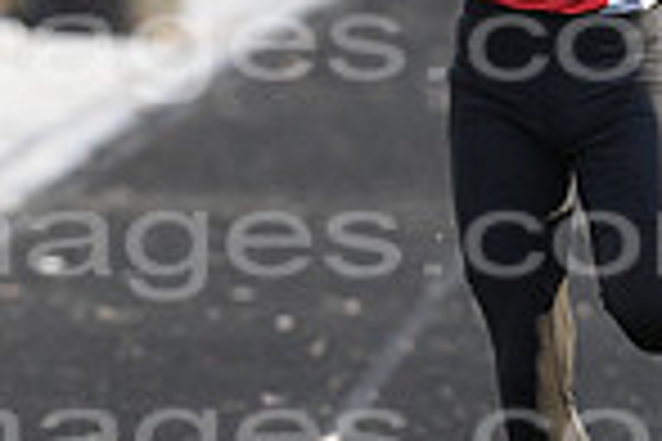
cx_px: -225
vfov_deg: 0.8
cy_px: 146
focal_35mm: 1771
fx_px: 32564
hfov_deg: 1.2
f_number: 4
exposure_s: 1/2000
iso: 2000
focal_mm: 300
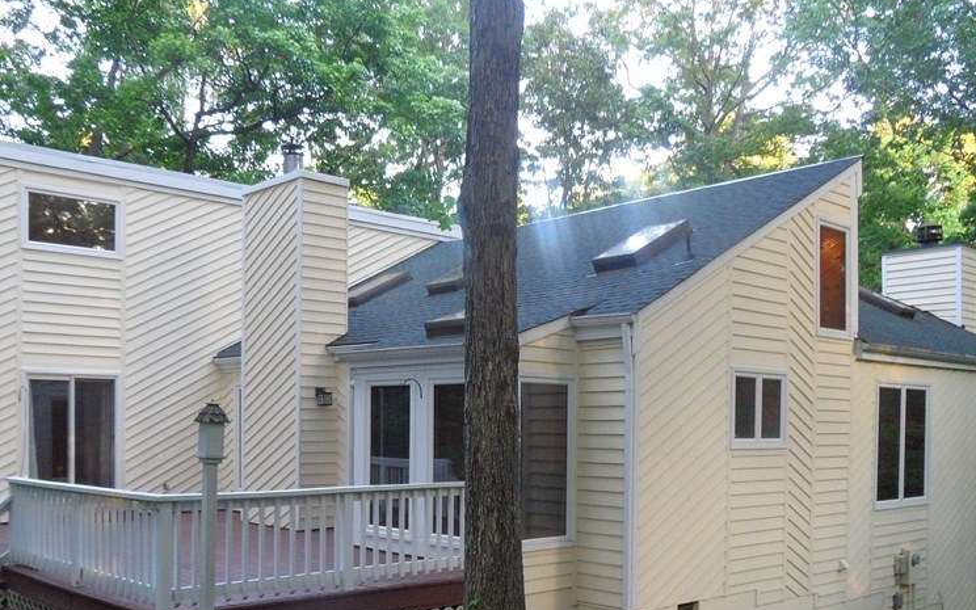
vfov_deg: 35.7
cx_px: 441
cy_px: 437
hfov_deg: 55.2
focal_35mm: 35
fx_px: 931
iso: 120
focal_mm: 3.9
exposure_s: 1/30
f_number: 3.2
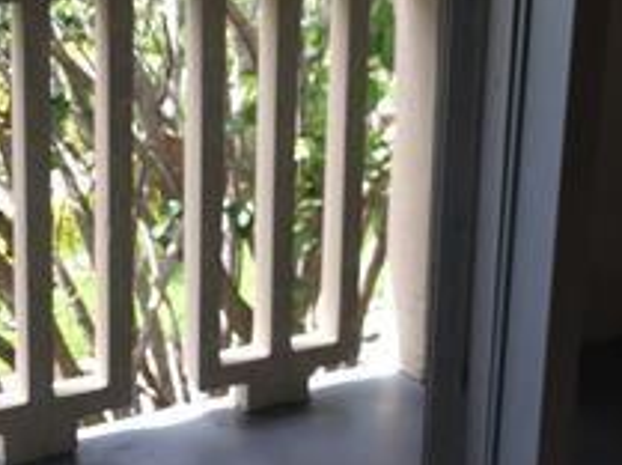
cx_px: 274
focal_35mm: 89
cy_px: 167
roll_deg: -0.9
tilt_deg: -15.4
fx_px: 1596
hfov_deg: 22.0
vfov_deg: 16.5
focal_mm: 4.15
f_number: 2.2
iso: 25
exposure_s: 1/132
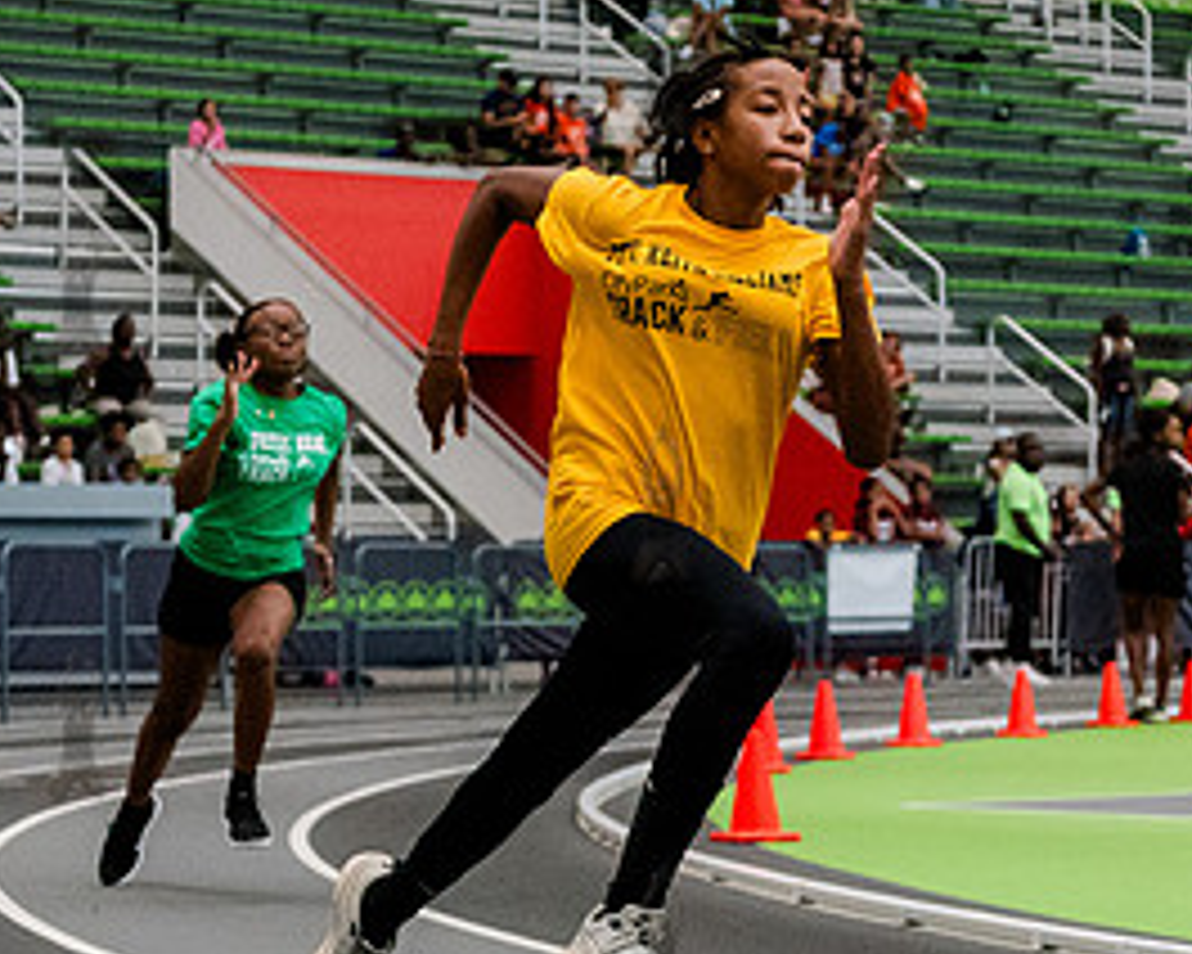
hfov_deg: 14.3
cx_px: 678
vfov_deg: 11.4
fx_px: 4763
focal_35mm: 135
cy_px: 601
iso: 6400
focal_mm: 45
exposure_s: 1/1600
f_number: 3.5
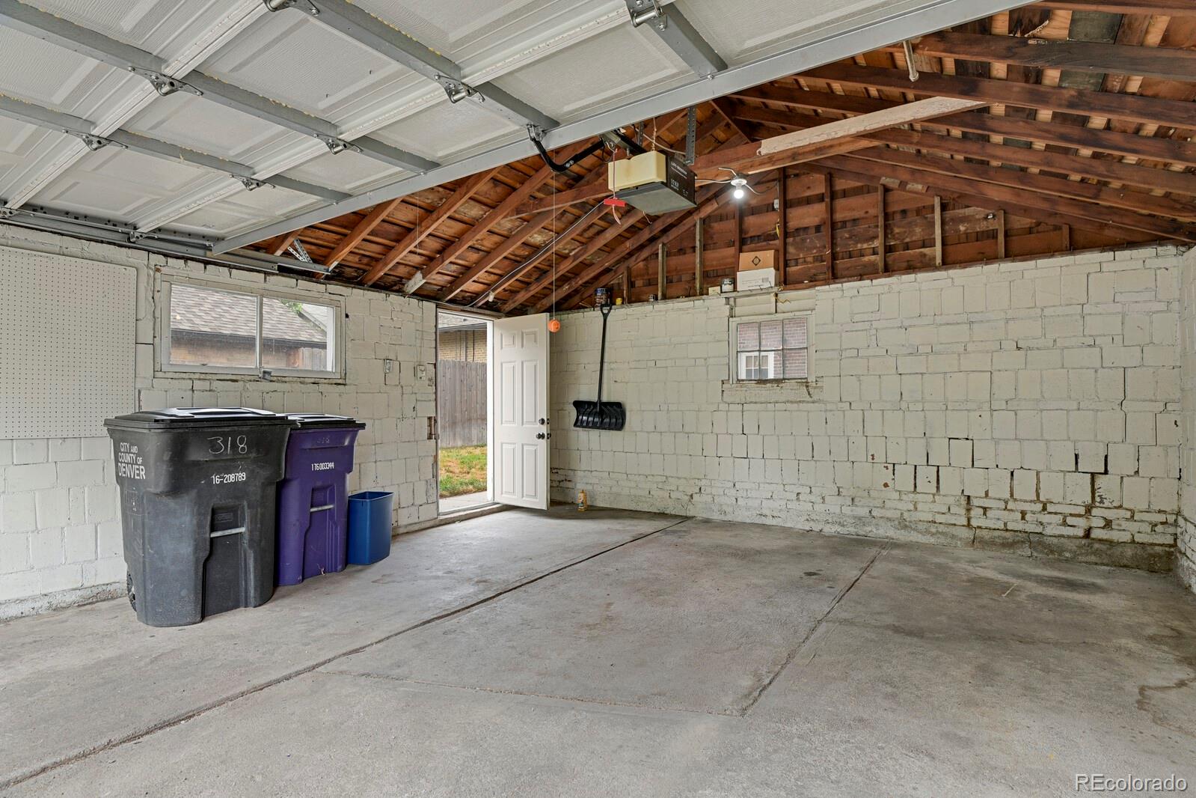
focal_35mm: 17
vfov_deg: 70.4
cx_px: 598
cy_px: 399
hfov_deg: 93.3
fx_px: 565
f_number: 8
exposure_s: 2
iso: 250
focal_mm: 17
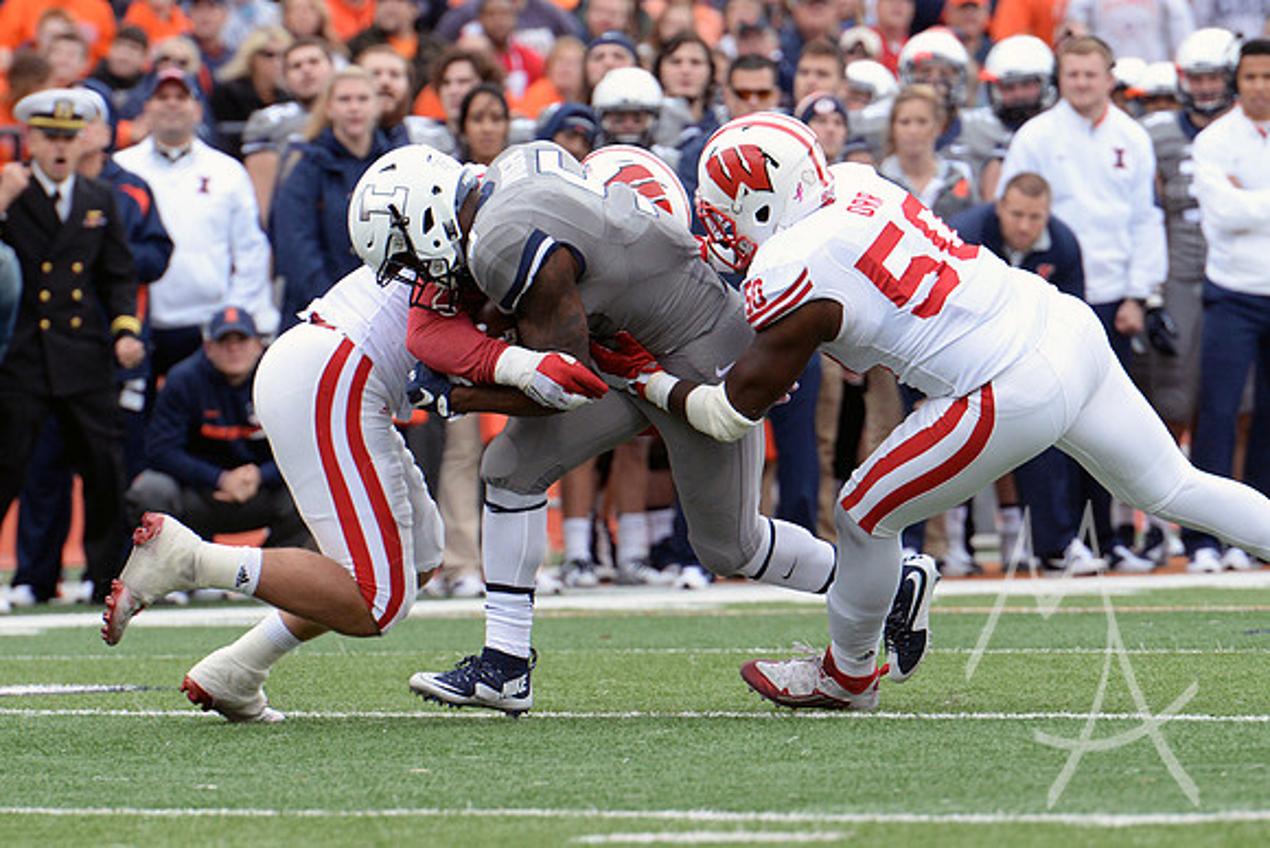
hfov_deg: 7.4
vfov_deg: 4.9
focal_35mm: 280
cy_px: 424
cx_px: 635
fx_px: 9880
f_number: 6.3
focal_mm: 280
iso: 1600
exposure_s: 1/1600
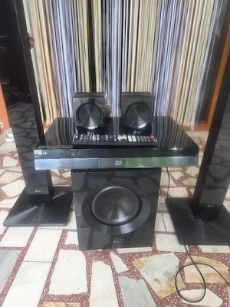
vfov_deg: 73.9
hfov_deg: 58.9
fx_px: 204
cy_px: 154
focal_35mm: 23
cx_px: 115
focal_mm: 6.3
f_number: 1.7
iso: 200
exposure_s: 1/182
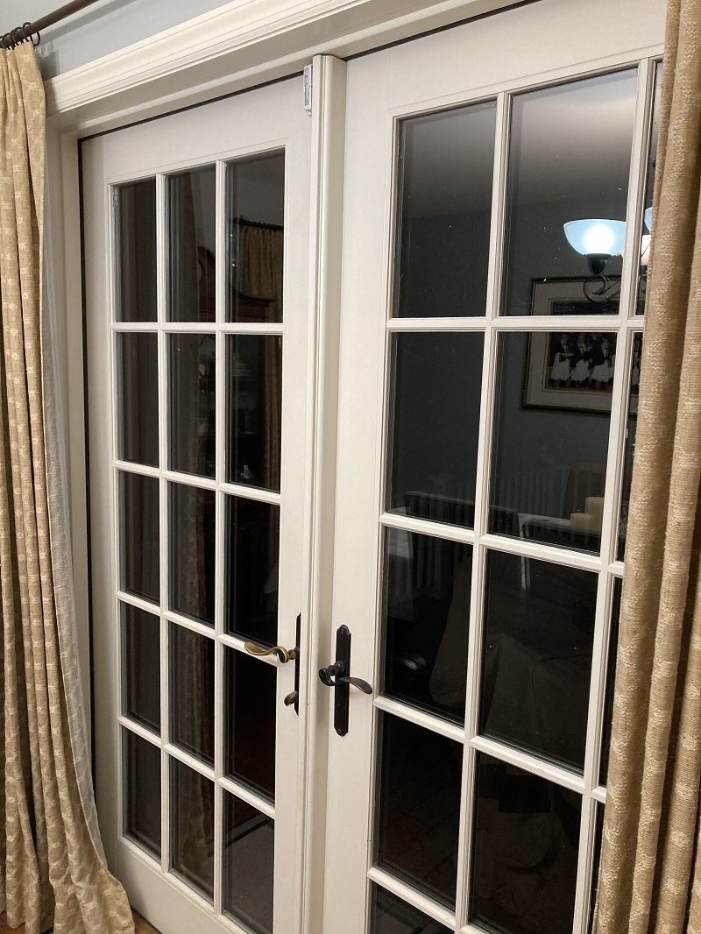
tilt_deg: -7.5
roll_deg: -0.8
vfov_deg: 63.4
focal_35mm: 28
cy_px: 467
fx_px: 756
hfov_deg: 49.8
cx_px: 350
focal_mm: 3.99
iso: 160
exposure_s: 1/60
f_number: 1.8
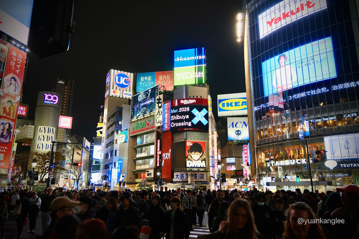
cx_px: 180
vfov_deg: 49.6
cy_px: 120
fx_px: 259
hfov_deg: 69.4
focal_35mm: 26
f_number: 2.8
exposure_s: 1/105
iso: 640
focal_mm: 17
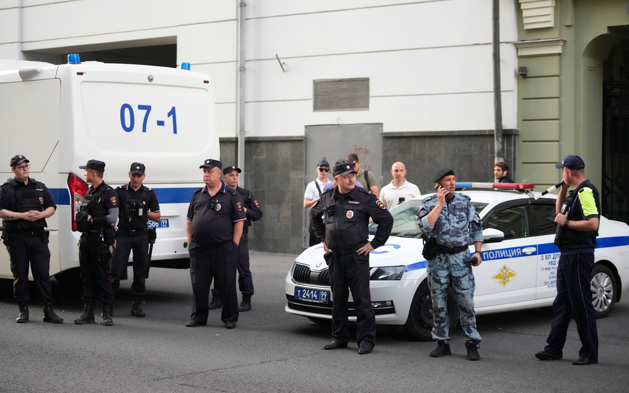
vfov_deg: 18.1
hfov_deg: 28.6
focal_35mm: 72
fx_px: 1234
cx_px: 314
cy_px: 199
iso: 5000
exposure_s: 1/640
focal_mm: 70
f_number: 2.8
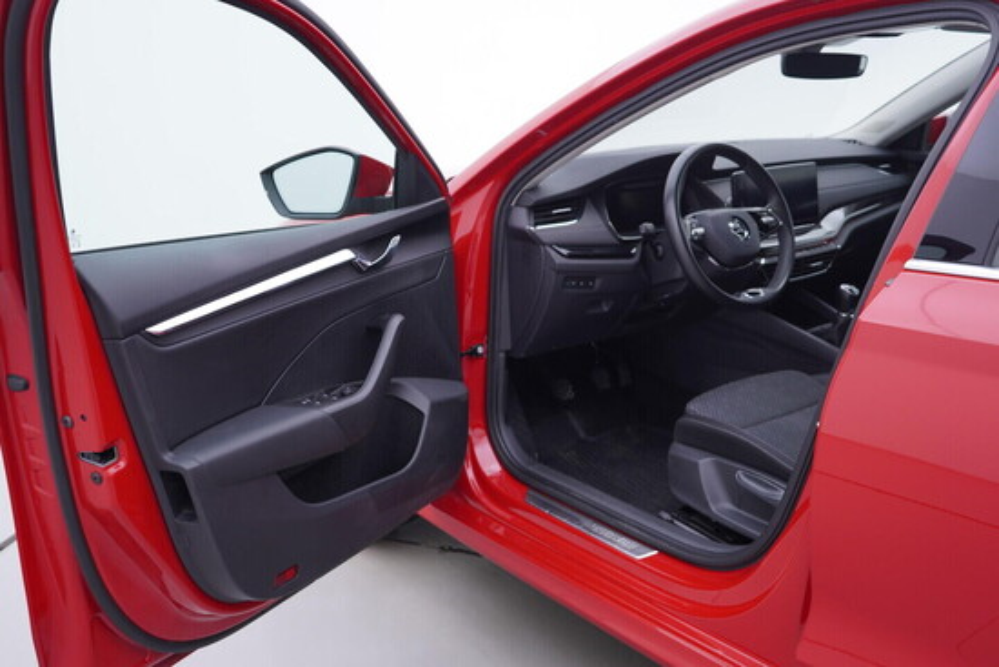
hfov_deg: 53.1
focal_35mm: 36
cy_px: 334
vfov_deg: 36.9
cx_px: 500
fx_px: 999
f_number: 3.2
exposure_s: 1/50
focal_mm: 24
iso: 125
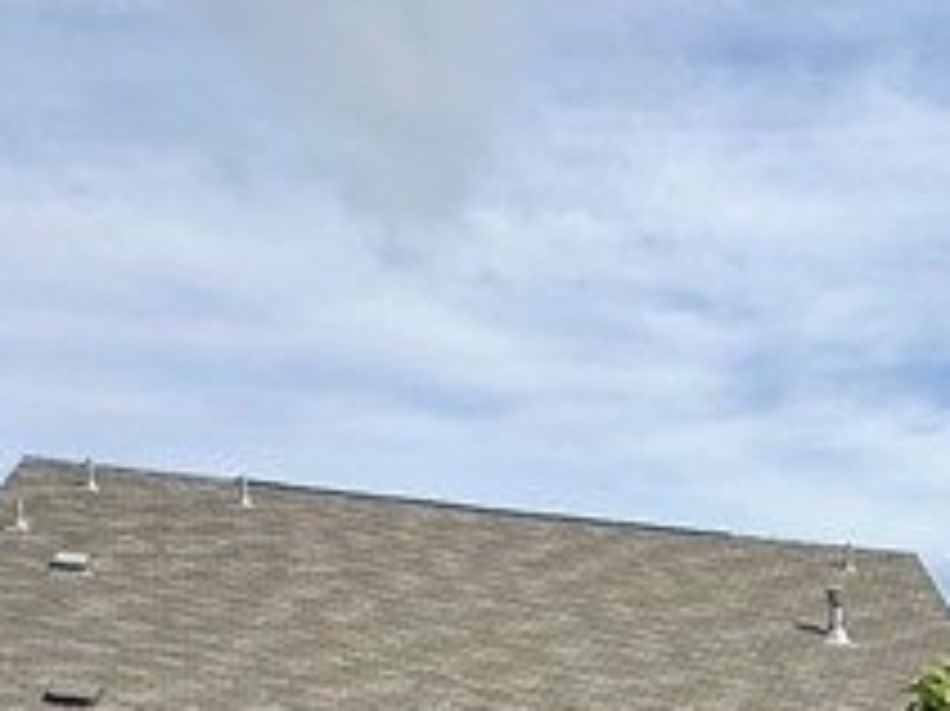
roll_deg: -1.7
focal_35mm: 68
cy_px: 1274
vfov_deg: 17.5
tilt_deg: -8.9
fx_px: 1865
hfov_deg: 25.3
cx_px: 1184
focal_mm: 2.22
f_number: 2.2
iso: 40
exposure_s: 1/1984
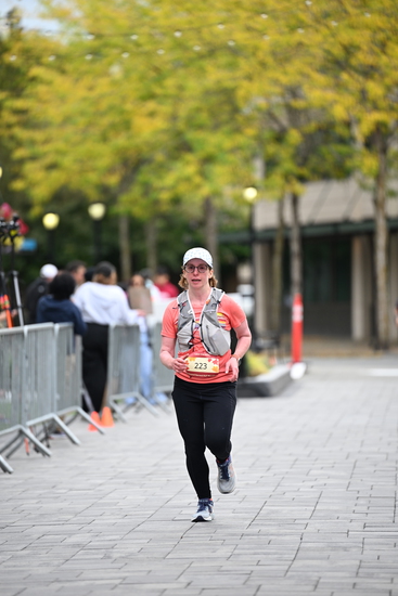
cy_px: 298
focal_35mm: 200
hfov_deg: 6.9
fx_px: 3314
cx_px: 199
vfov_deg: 10.3
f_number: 2.8
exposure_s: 1/2000
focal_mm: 200
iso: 640
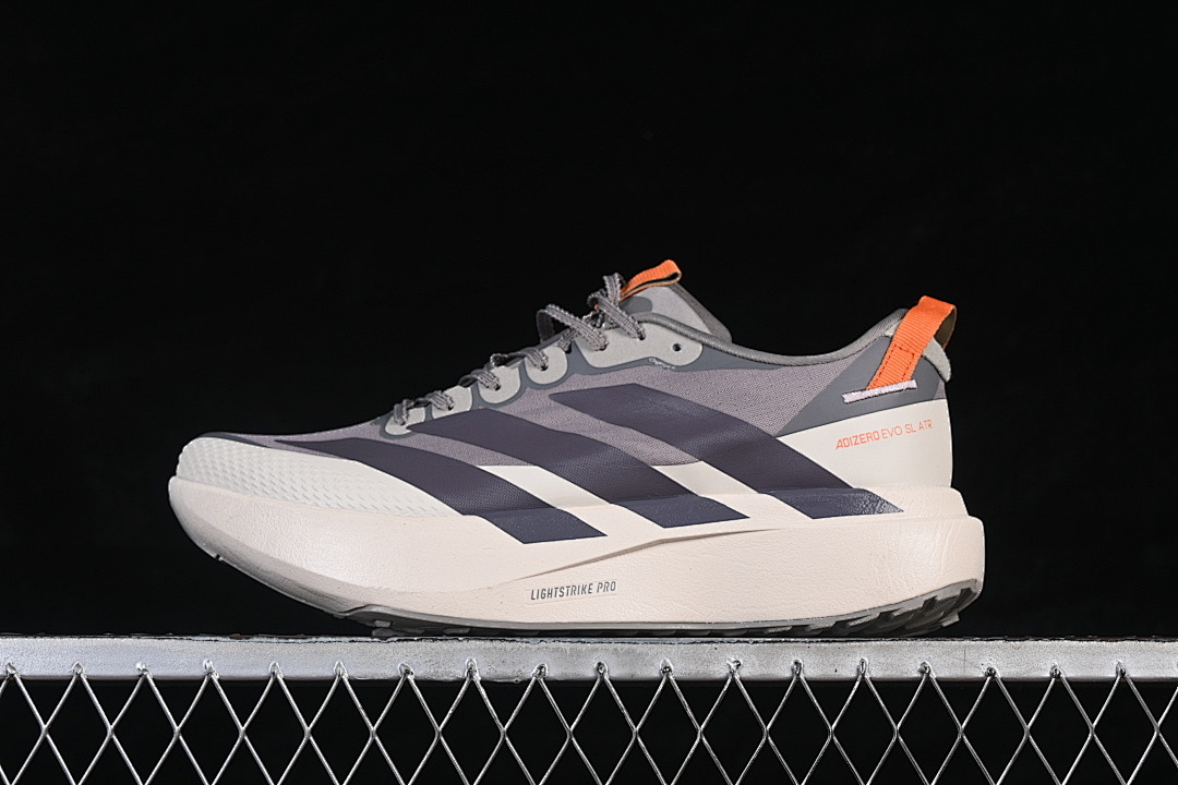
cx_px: 589
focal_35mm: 75
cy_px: 392
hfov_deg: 27.0
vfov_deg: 18.2
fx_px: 2454
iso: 160
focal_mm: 50
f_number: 8
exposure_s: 1/80
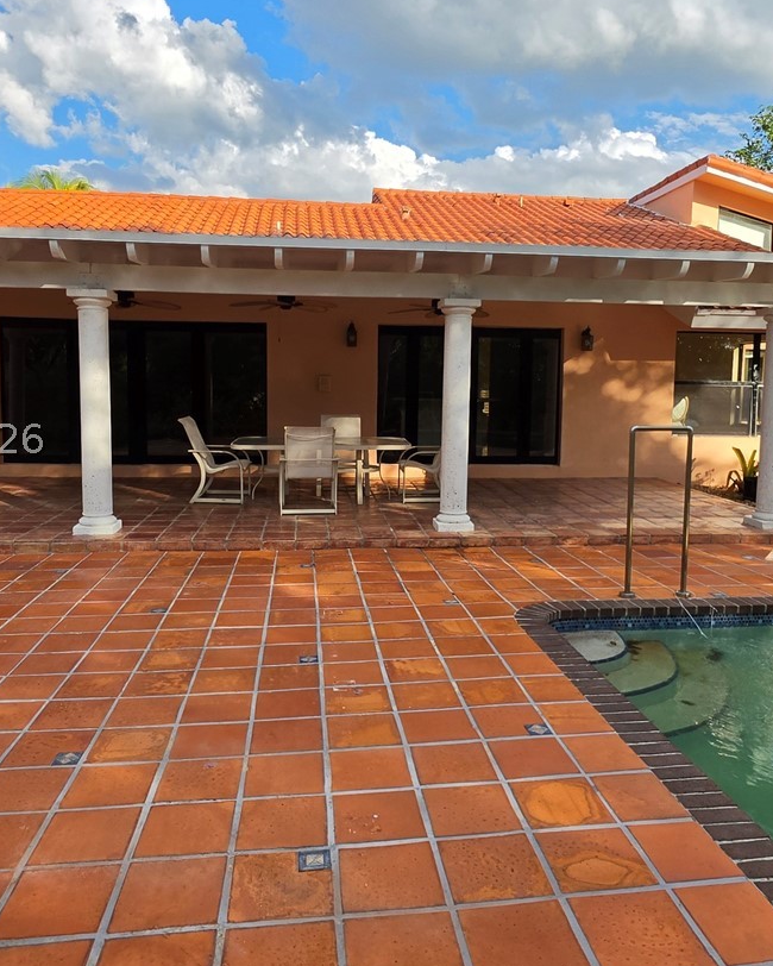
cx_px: 409
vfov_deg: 67.9
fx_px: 715
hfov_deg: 56.8
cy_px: 439
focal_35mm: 25
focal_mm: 2.2
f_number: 1.9
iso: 32
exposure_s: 1/1410
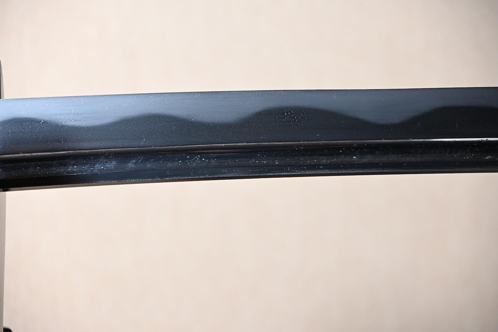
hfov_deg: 15.0
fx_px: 1888
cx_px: 249
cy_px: 166
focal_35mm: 136
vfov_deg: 10.0
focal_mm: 91
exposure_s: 1/1.6
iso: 100
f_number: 5.6
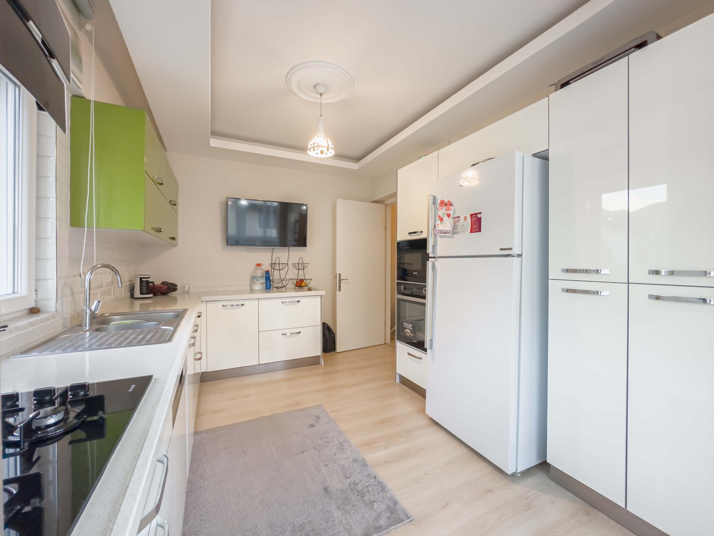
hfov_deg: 102.1
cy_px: 268
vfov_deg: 85.7
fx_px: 289
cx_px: 357
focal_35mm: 14
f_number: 2.2
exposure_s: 1/50
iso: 200
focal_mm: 2.22
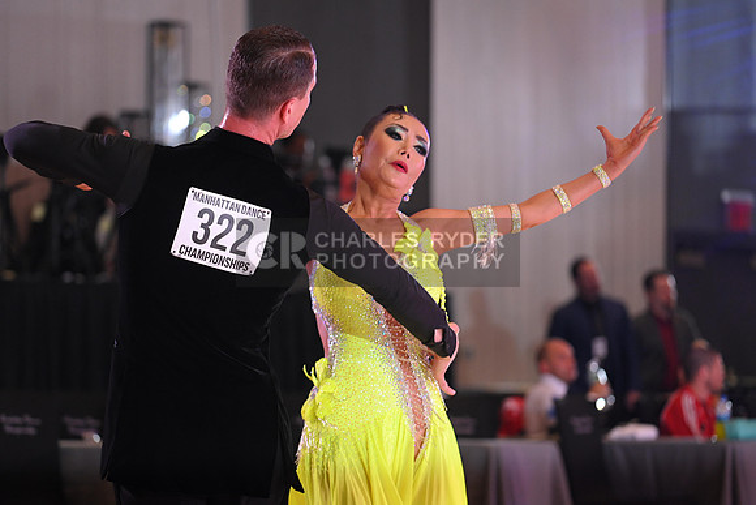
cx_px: 378
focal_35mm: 160
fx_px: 3361
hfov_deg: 12.8
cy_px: 252
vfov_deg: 8.6
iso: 1600
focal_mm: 160
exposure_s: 1/250
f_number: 4.5
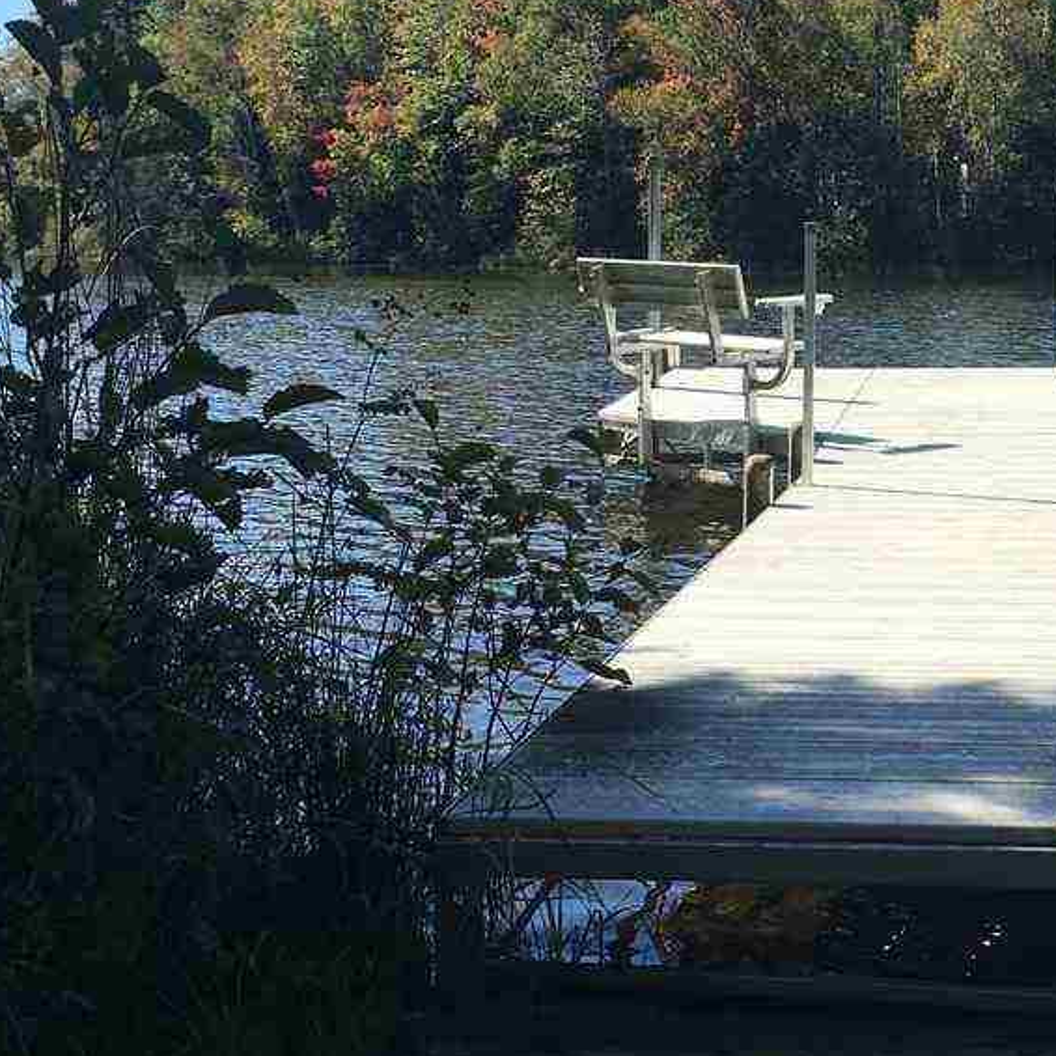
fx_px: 2002
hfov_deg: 28.4
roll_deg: -0.2
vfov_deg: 29.3
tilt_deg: -0.5
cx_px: 963
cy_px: 334
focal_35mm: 58
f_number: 2.2
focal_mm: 4.15
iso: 25
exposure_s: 1/1221
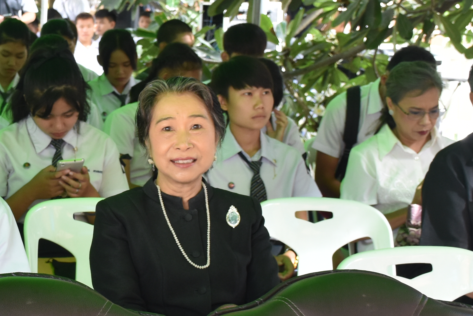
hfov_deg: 16.9
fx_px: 1564
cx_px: 8
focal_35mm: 119
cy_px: 123
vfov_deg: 11.5
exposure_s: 1/125
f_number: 5.6
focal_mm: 26
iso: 400
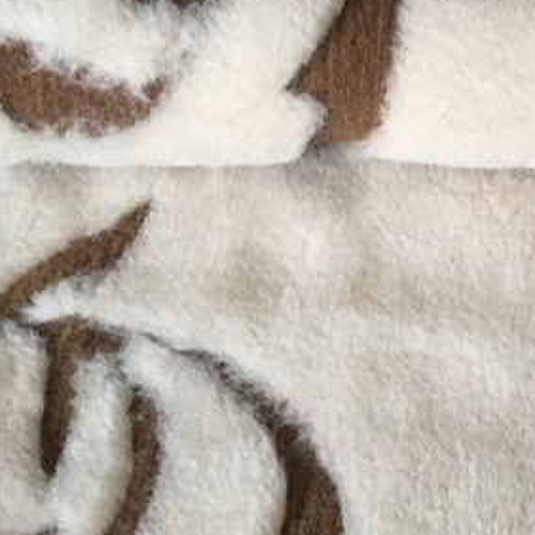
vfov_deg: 18.8
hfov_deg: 18.3
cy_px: 61
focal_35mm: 91
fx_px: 1591
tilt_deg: -39.6
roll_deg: +0.1
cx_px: 598
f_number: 2.2
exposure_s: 1/33
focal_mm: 4.15
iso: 160
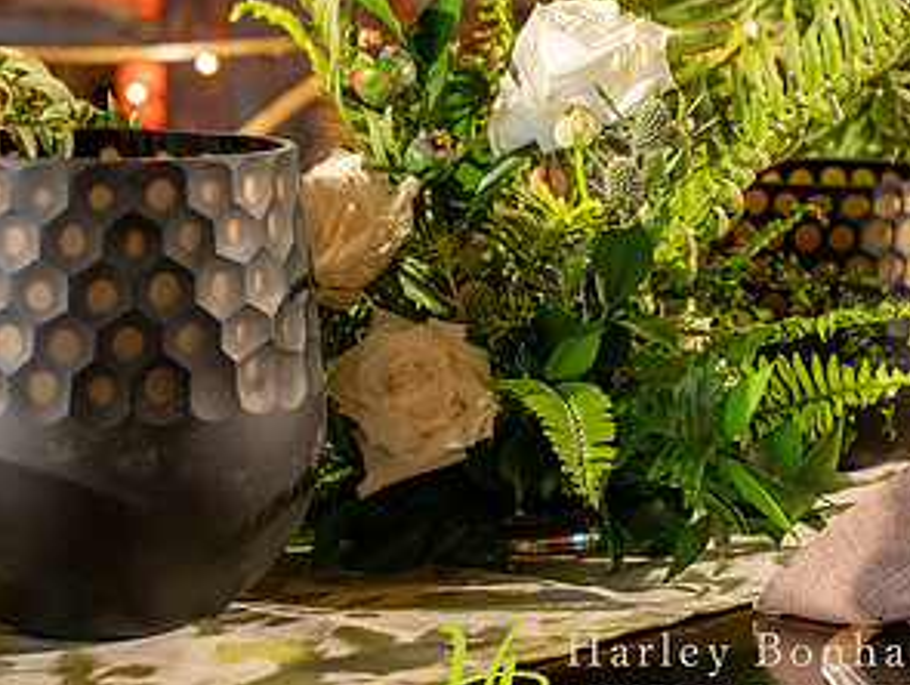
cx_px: 691
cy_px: 173
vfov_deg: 12.7
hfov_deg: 16.7
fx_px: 3080
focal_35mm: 117
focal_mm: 62
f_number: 4
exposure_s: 1/60
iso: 400
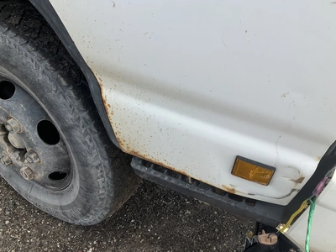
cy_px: 126
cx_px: 168
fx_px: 281
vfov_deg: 48.2
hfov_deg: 61.7
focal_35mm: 29
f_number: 1.8
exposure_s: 1/912
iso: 25
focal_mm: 3
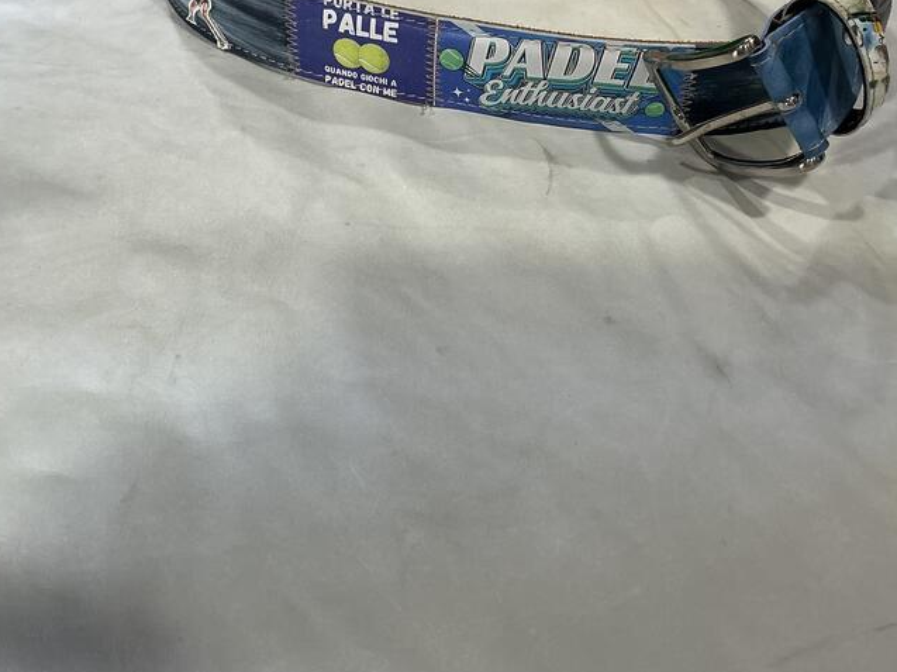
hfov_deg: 45.8
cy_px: 222
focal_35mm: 41
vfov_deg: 34.8
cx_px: 415
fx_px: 1062
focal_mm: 3
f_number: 1.8
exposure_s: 1/100
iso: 50
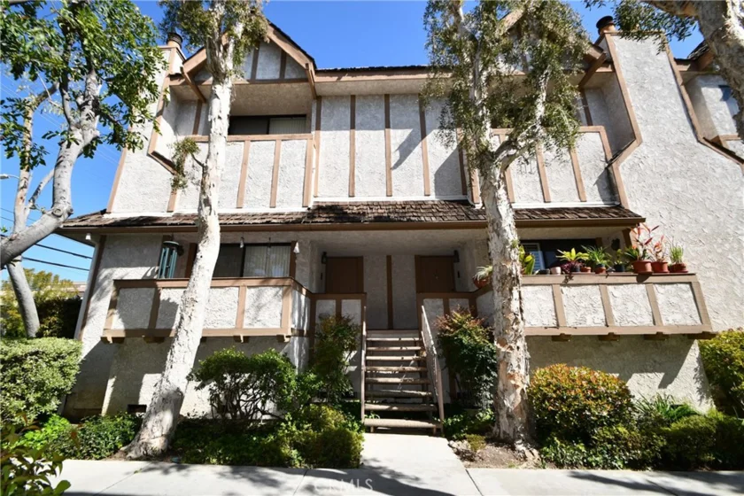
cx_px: 372
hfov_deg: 100.4
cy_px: 248
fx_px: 310
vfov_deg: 77.3
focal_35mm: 15
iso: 100
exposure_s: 1/200
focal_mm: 10
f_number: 7.1
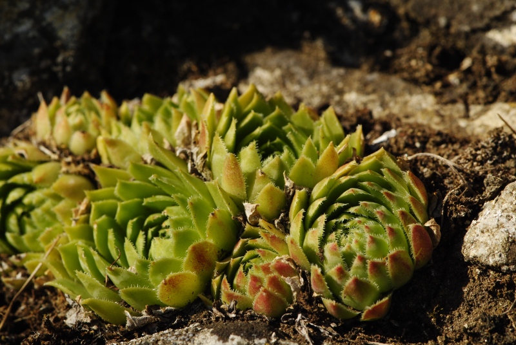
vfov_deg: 10.8
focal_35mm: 128
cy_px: 172
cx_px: 258
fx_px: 1830
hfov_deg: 16.0
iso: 200
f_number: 11
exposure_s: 1/320
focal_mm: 85
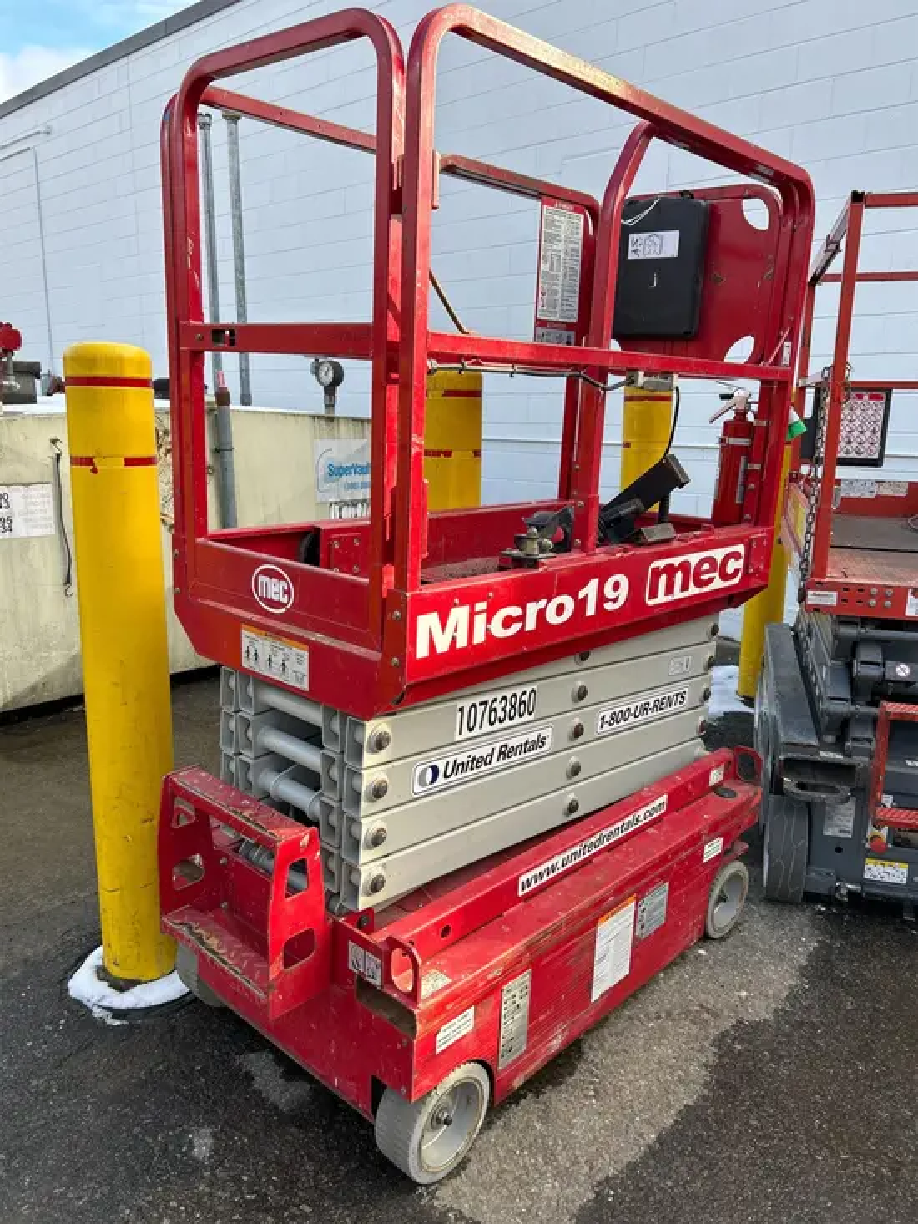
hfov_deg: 53.1
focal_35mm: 26
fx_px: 919
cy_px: 612
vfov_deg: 67.3
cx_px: 459
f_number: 1.5
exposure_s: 1/723
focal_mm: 5.7
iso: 50
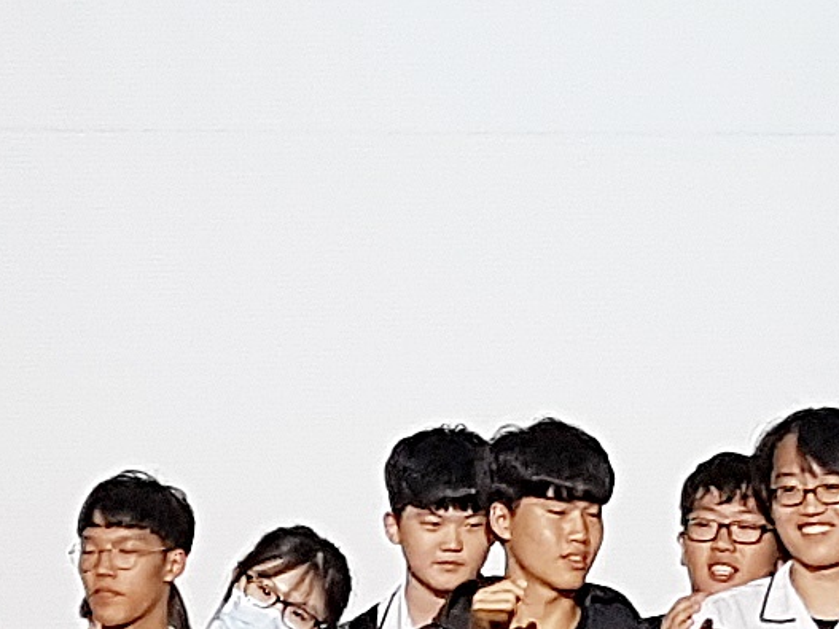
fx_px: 4822
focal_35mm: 199
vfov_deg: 7.5
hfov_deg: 9.9
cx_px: 541
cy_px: 236
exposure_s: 1/40
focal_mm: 4.2
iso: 160
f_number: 1.7
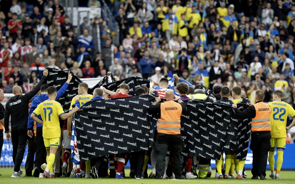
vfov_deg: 3.1
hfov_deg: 5.0
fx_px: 3369
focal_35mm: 419
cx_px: 151
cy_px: 98
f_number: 4.5
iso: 1000
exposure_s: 1/800
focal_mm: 400
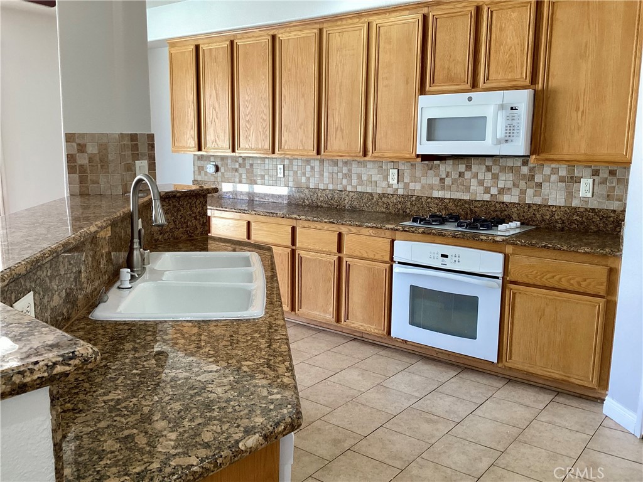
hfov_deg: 58.4
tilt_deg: -10.2
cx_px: 322
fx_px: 576
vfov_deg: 45.4
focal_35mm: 31
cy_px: 241
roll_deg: -2.1
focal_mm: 3.3
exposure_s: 1/60
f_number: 2.4
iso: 125
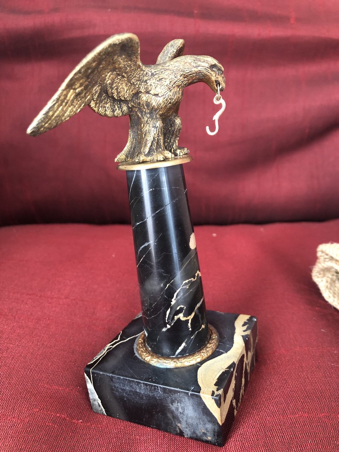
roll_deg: +2.2
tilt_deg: -21.9
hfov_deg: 49.7
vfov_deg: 63.4
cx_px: 170
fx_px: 366
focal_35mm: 28
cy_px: 226
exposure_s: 1/4
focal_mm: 3.99
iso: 100
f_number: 1.8
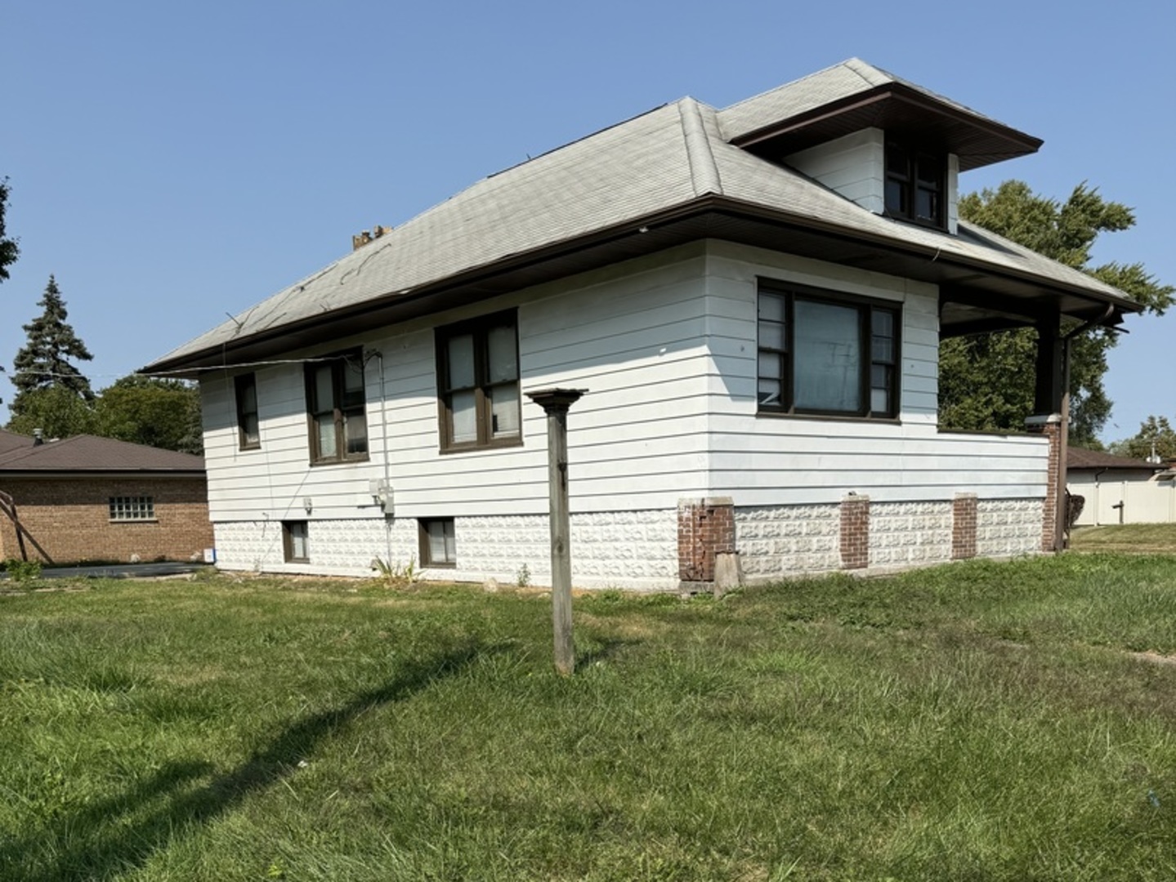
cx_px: 588
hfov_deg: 71.6
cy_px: 441
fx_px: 816
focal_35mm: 24
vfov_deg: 56.8
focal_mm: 6.76
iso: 80
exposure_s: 1/5348
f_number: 1.78
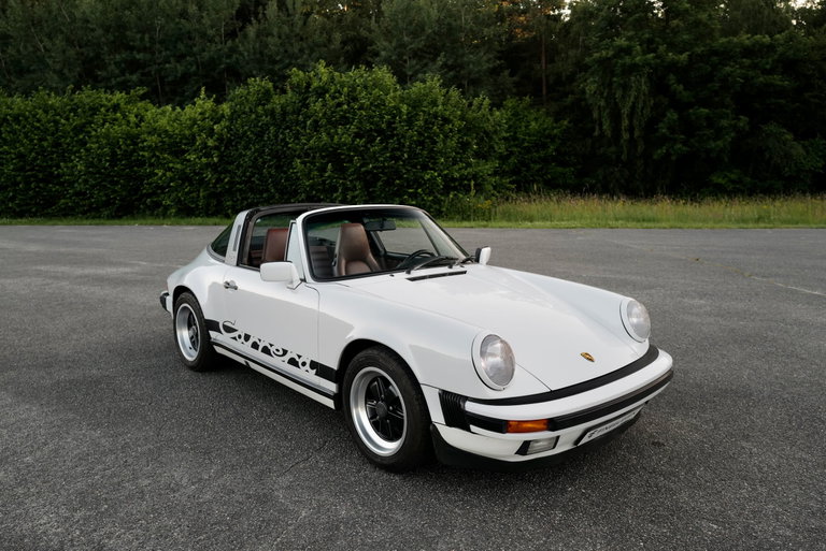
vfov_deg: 46.5
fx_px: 643
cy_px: 276
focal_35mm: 28
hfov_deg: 65.4
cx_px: 413
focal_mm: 28
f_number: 3.2
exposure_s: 1/60
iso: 100
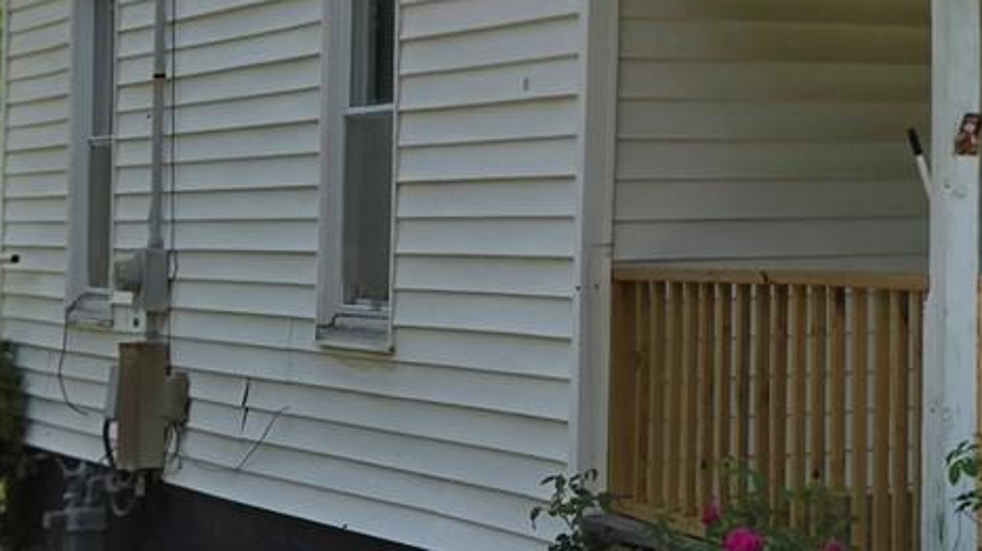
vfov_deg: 10.9
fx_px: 2862
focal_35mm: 110
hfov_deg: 17.5
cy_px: 82
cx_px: 1476
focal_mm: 5.4
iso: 32
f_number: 1.8
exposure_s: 1/2921
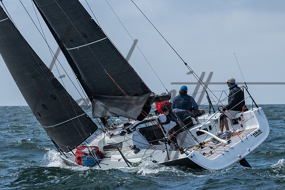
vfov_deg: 4.6
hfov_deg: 6.9
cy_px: 137
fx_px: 2361
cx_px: 153
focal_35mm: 298
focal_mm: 120
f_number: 6.3
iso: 200
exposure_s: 1/1250
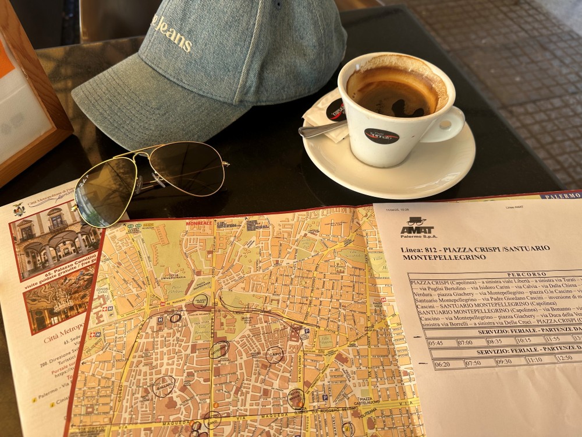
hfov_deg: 71.6
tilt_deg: -53.5
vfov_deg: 56.8
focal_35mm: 24
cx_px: 291
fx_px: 404
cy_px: 218
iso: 64
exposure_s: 1/142
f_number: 1.78
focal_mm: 6.86
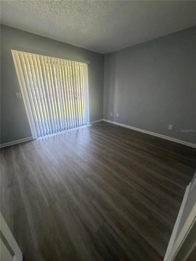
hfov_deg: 85.7
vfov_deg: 102.1
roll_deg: -0.5
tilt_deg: -20.9
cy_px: 130
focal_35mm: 14
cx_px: 98
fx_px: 106
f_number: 2.2
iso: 320
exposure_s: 1/109
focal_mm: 2.22
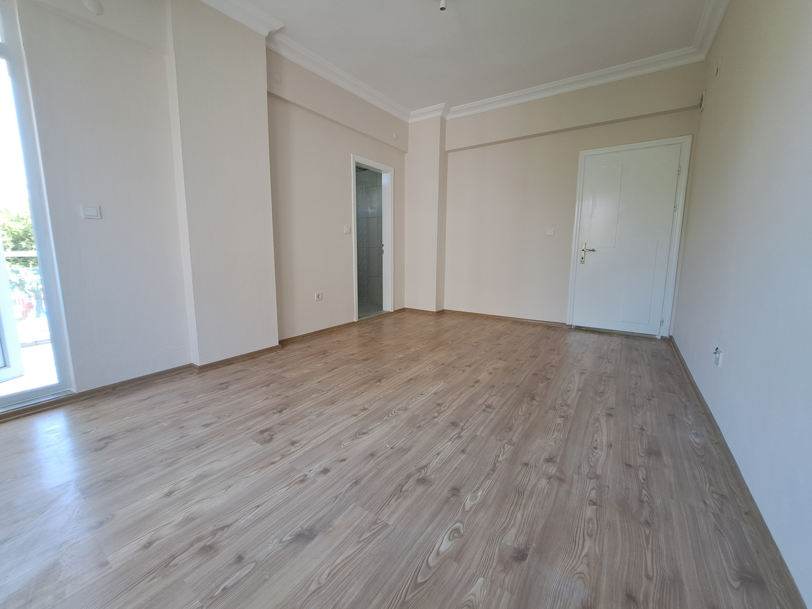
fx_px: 305
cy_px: 304
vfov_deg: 89.9
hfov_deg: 106.2
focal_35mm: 13
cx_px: 406
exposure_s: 1/50
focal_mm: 1.74
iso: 50
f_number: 2.2
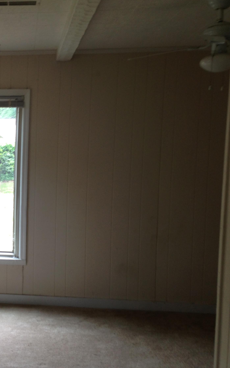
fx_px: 472
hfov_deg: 25.6
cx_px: -17
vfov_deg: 42.7
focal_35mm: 47
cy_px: 183
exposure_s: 1/60
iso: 50
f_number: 2.4
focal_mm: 4.13
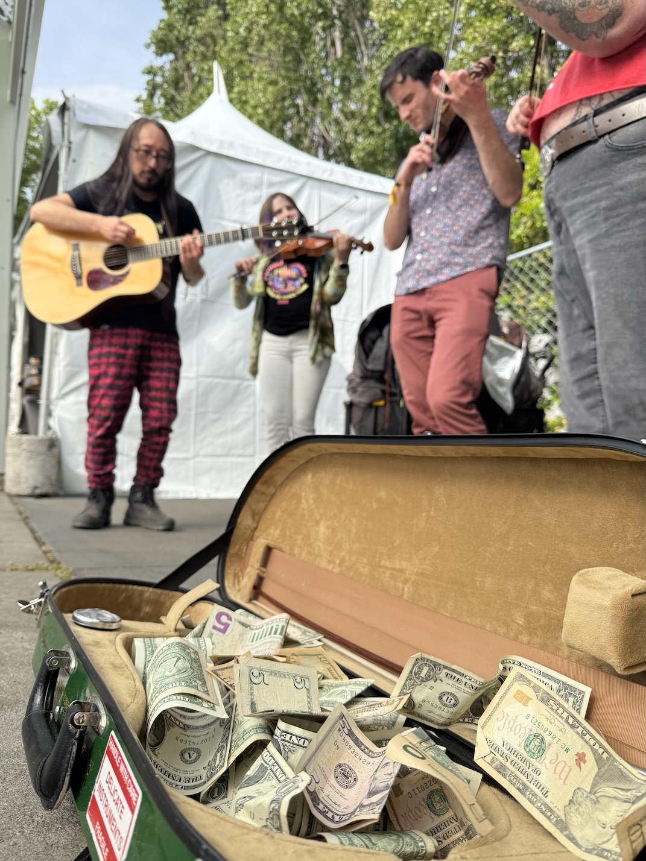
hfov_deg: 56.8
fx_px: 597
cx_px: 323
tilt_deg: +0.1
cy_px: 430
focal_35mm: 24
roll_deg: -1.3
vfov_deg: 71.6
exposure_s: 1/3279
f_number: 1.78
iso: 80
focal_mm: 6.76
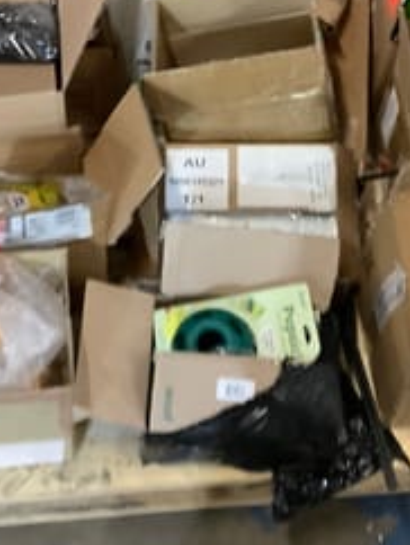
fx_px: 1009
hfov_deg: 22.9
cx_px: 239
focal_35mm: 64
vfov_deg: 29.8
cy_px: 139
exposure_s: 1/25
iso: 500
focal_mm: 3.3
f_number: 2.4
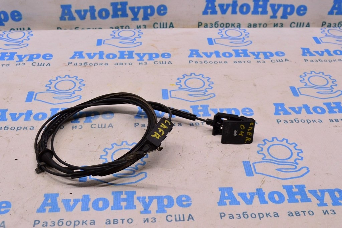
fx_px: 456
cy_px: 114
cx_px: 171
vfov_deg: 28.0
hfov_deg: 41.1
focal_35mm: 48
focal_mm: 32
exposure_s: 1/125
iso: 1600
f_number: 8
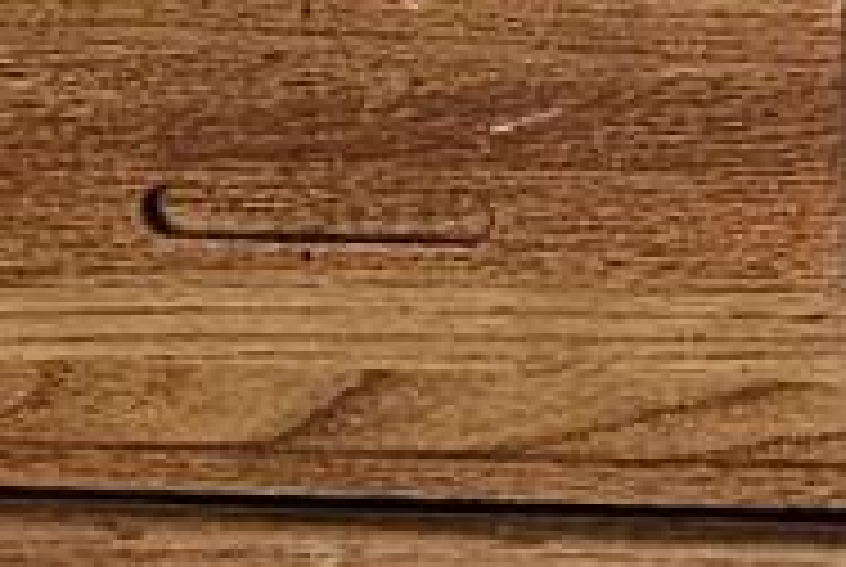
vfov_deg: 5.3
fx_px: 5978
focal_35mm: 254
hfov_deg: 7.6
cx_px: 1922
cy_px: -756
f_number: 1.7
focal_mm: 6.3
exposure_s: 1/60
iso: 640
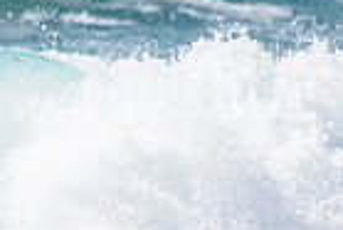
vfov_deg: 0.5
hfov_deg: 0.8
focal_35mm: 2555
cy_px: 227
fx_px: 24369
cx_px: -532
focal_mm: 500
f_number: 5.6
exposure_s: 1/2000
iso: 110
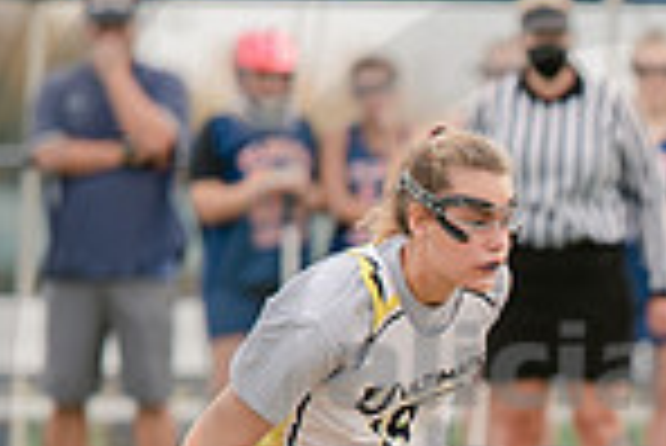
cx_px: 987
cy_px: 572
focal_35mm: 1203
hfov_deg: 1.7
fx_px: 22277
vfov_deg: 1.1
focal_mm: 200
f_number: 2.8
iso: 280
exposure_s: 1/1250
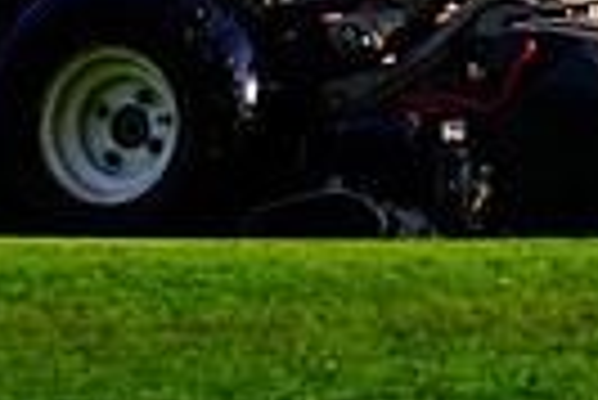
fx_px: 20969
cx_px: 387
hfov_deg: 1.6
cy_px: -434
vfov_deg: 1.1
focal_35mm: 1261
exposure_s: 1/1600
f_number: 5.3
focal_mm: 290
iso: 640
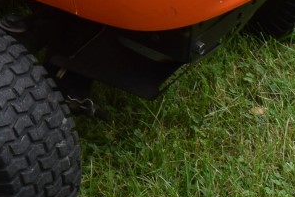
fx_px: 1484
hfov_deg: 10.7
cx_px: -226
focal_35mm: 181
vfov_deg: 7.3
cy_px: -197
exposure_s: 1/250
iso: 400
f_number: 8
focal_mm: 22
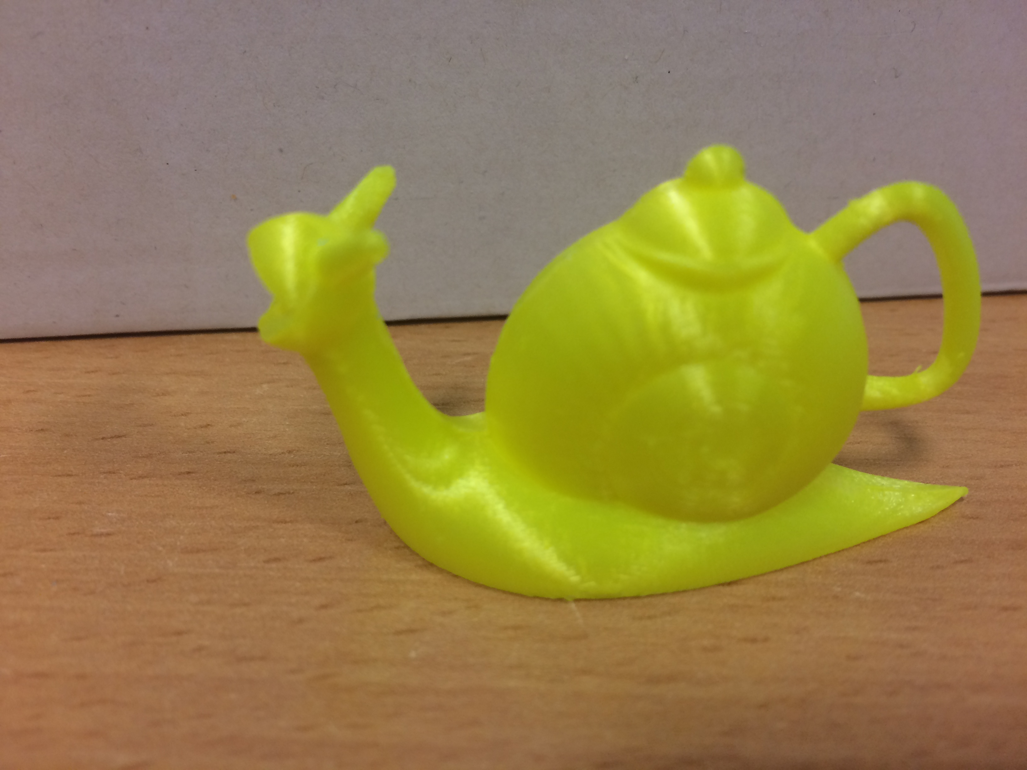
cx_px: 514
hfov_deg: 61.7
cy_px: 385
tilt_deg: -34.7
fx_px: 860
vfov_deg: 48.2
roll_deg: -1.3
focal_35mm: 29
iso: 40
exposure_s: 1/33
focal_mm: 4.15
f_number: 2.2
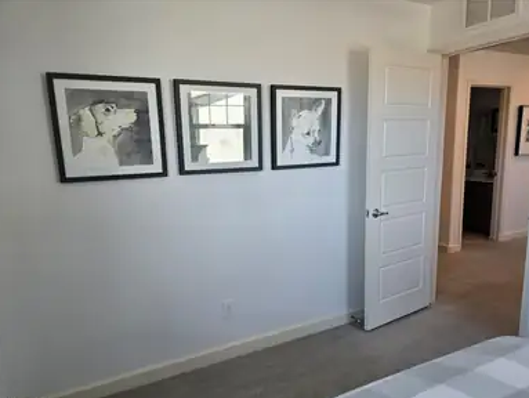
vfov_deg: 56.9
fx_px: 367
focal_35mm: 24
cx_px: 272
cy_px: 206
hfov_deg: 71.5
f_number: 1.8
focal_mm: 5.4
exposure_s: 1/120
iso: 100
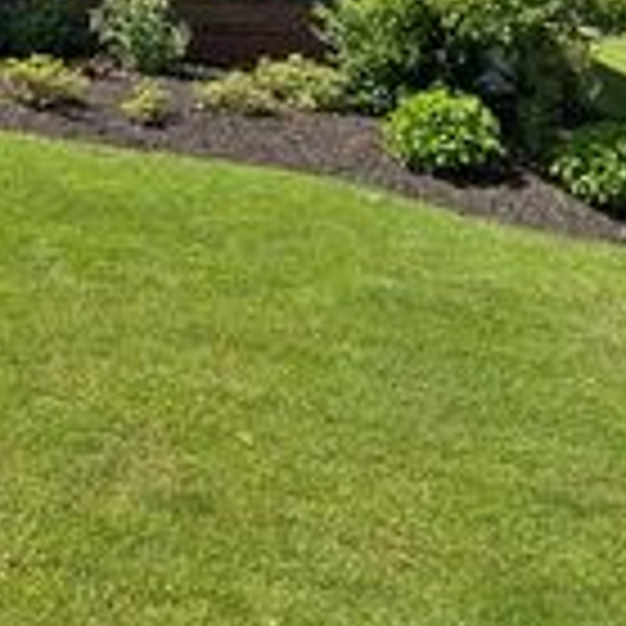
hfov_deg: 21.3
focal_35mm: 76
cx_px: -104
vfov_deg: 21.0
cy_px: -158
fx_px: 1555
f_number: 2.8
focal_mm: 12.3
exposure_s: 1/400
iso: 120
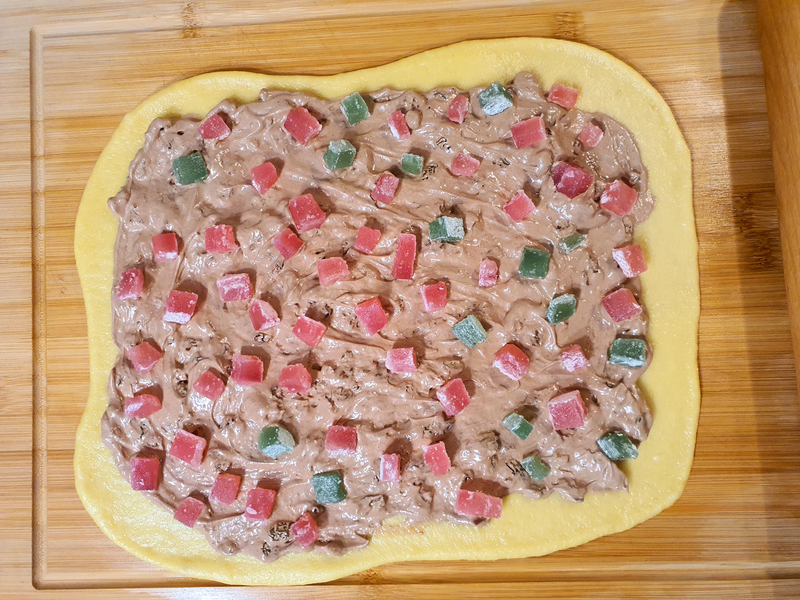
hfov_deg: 67.3
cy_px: 300
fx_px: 601
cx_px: 400
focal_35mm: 26
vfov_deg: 53.1
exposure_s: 1/50
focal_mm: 4.3
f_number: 2.4
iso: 200
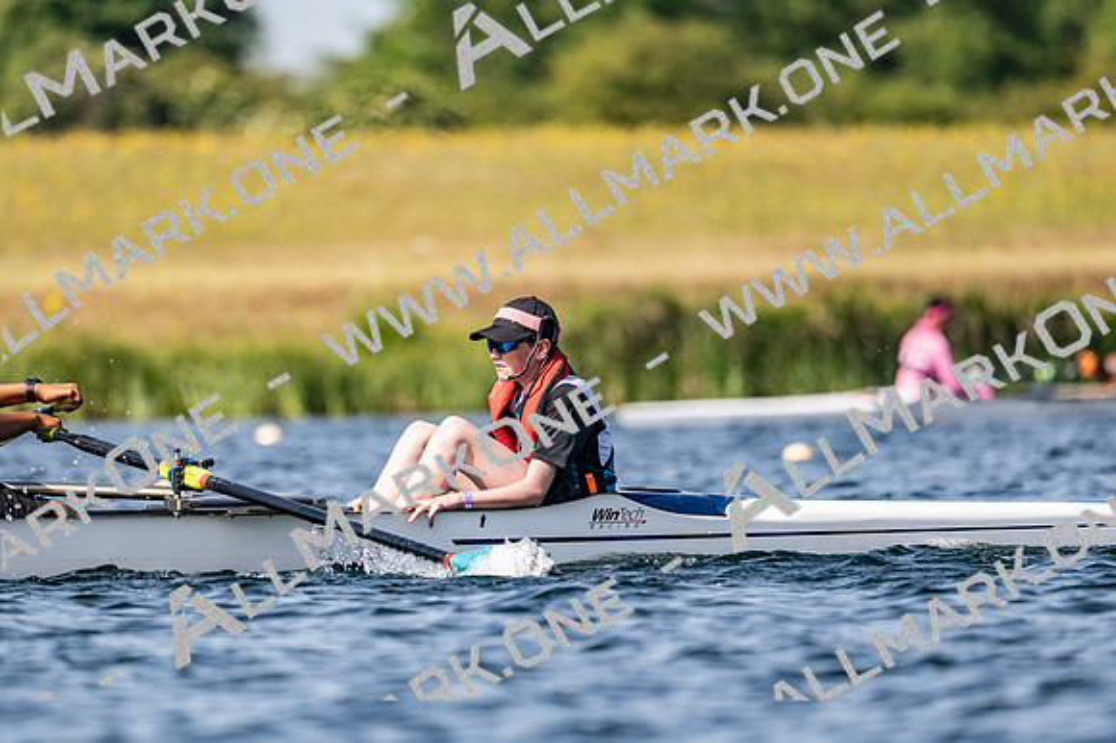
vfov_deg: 2.3
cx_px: 558
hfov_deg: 3.4
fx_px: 18589
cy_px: 372
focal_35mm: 600
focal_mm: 400
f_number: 4.5
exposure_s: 1/2500
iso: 200
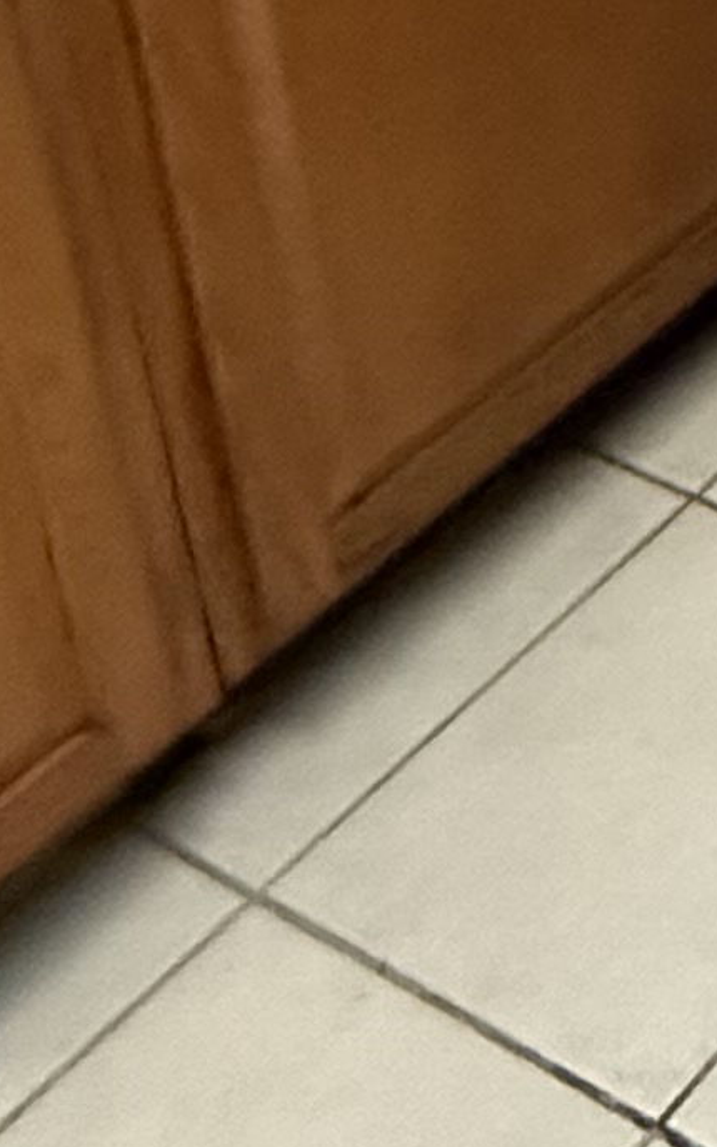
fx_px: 2720
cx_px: 1834
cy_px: -857
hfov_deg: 11.7
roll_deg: -0.6
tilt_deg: -17.9
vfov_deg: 18.9
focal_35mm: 87
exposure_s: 1/60
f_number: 2.2
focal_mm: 2.22
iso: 800
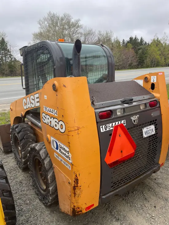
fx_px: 169
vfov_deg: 67.3
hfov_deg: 53.1
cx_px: 84
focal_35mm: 26
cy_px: 112
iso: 32
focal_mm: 4.2
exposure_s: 1/316
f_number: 1.6
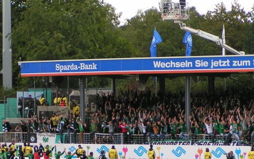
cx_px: 74
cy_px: 99
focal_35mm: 266
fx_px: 1841
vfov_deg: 4.9
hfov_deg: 7.9
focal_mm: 24
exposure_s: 1/200
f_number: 4
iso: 50
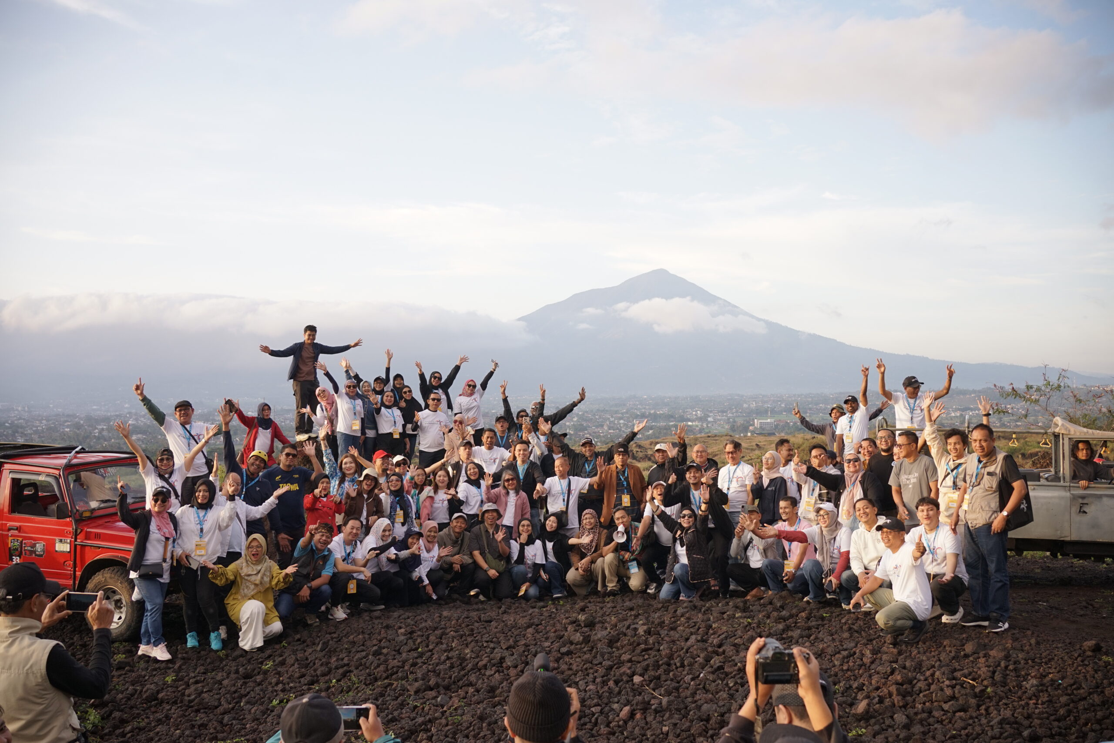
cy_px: 372
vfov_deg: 37.9
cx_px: 557
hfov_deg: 54.4
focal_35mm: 35
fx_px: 1083
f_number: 5.6
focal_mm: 35
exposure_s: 1/250
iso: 400
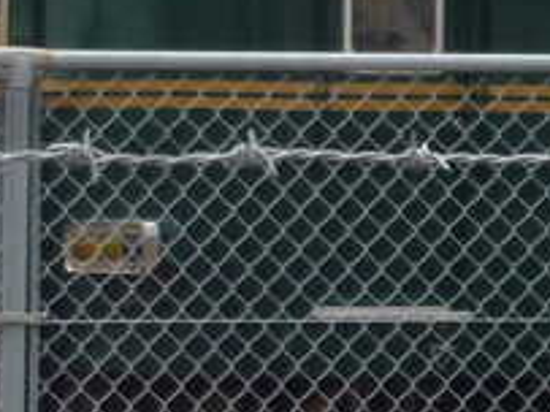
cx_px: -994
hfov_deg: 4.2
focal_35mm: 462
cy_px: 98
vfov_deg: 3.2
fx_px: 7336
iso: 100
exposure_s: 1/200
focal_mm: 13.9
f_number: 5.4
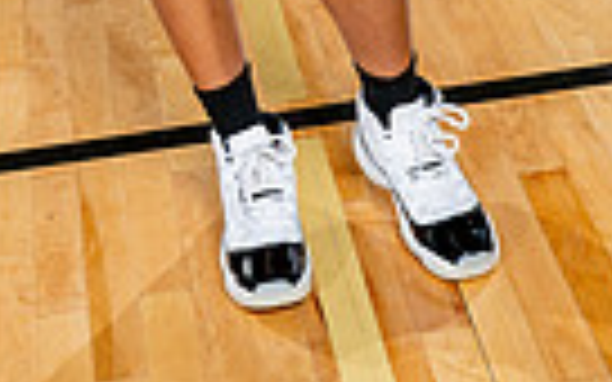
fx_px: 2202
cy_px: -566
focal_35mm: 132
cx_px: 81
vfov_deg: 8.9
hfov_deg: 15.7
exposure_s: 1/250
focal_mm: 39
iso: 200
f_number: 5.6
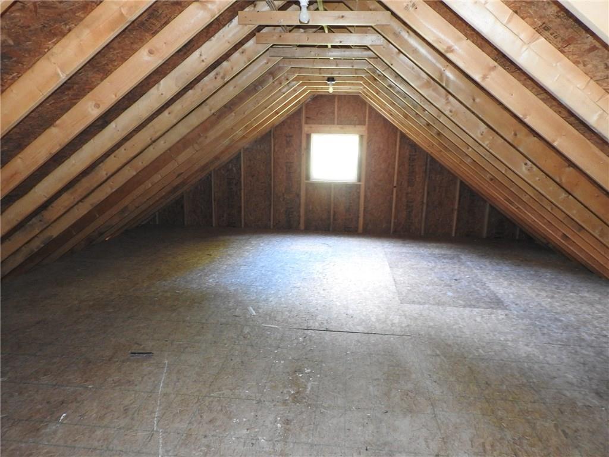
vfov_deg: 56.8
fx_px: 422
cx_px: 304
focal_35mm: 24
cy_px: 228
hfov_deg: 71.6
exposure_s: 1/4
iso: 400
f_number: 3.3
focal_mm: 4.3
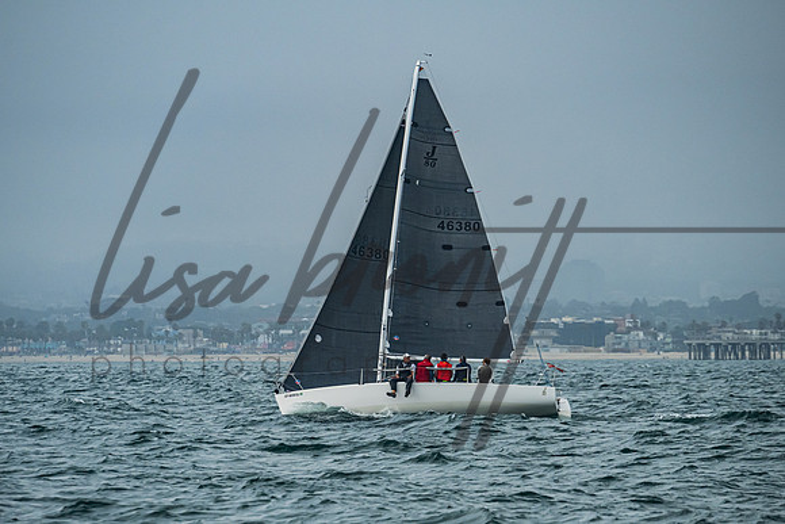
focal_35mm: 271
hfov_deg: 7.6
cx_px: 392
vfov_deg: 5.1
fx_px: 5910
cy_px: 351
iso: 500
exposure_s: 1/1600
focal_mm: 200
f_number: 6.3
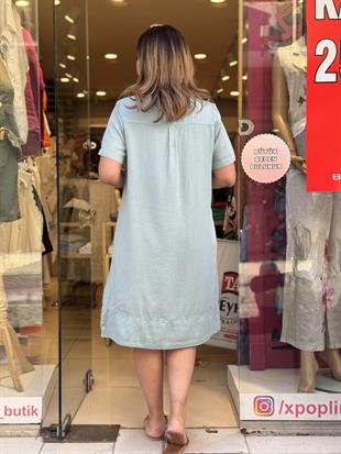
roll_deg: +0.0
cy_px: 227
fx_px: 630
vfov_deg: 39.6
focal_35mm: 48
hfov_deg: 30.3
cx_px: 170
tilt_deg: -1.3
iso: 50
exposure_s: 1/197
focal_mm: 6.76
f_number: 1.78
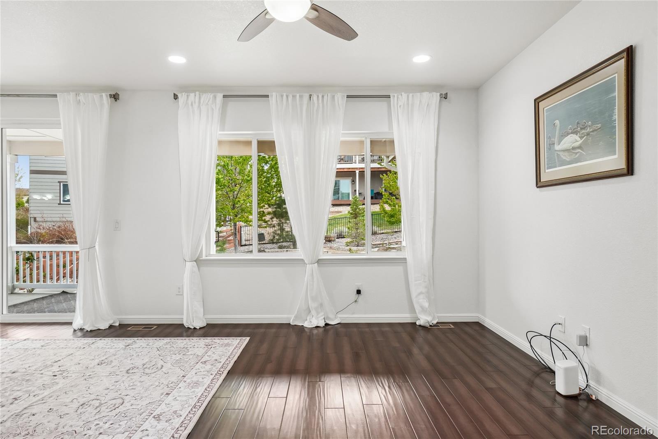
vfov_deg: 59.5
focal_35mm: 21
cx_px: 329
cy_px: 220
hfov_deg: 81.2
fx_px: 384
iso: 400
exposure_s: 1/40
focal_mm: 14
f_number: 8
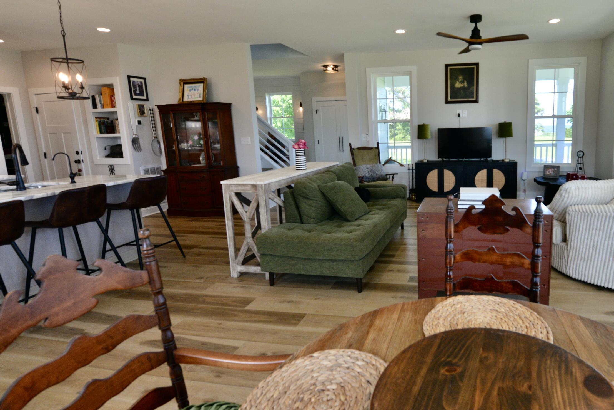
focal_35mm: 19
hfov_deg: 83.7
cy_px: 183
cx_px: 412
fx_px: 324
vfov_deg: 64.4
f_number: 7.1
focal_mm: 14
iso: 800
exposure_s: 1/200
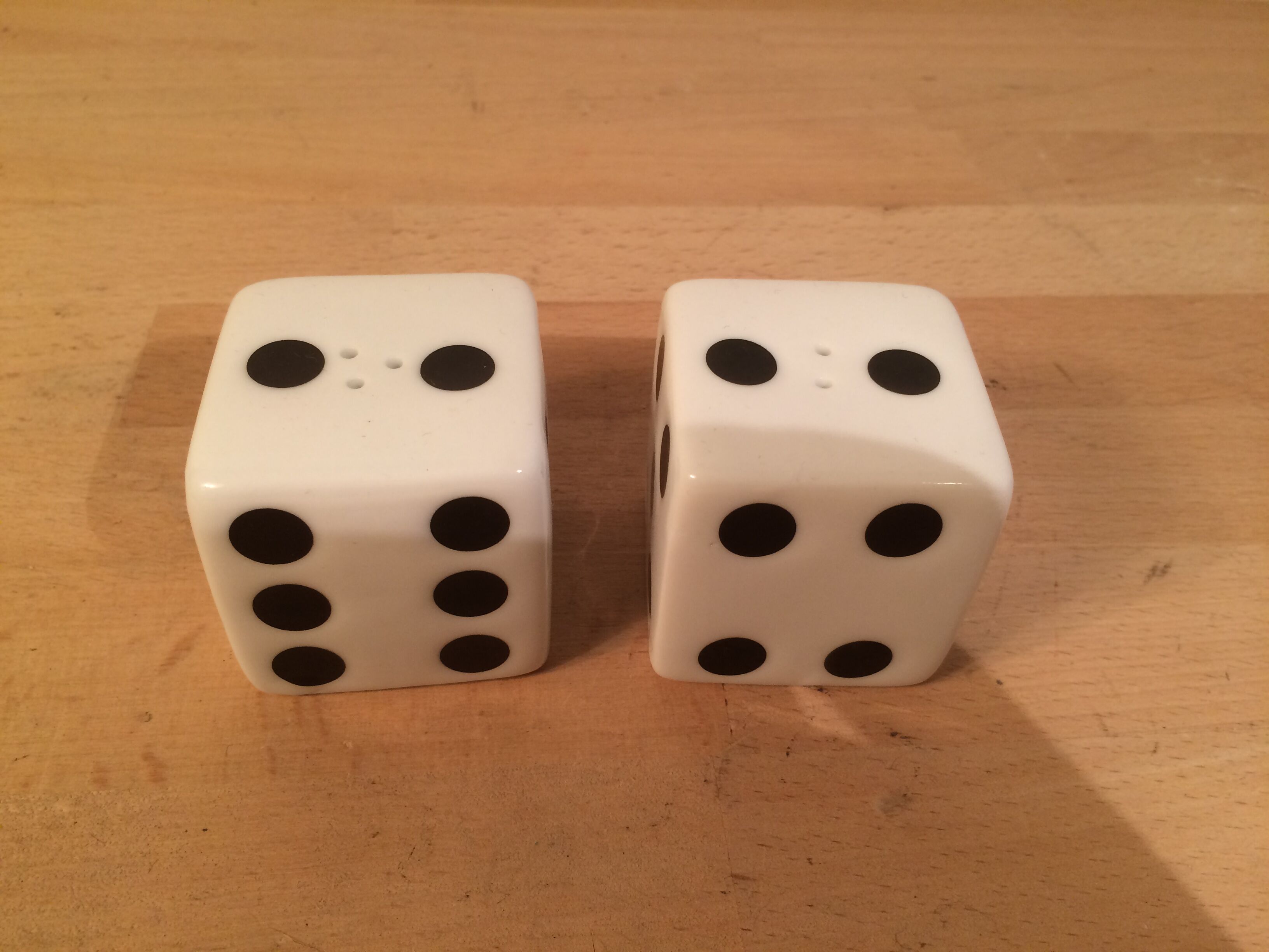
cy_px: 476
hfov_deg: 61.7
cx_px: 634
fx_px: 1063
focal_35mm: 29
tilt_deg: -43.6
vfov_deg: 48.2
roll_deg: -6.1
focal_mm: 4.15
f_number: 2.2
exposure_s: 1/33
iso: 50
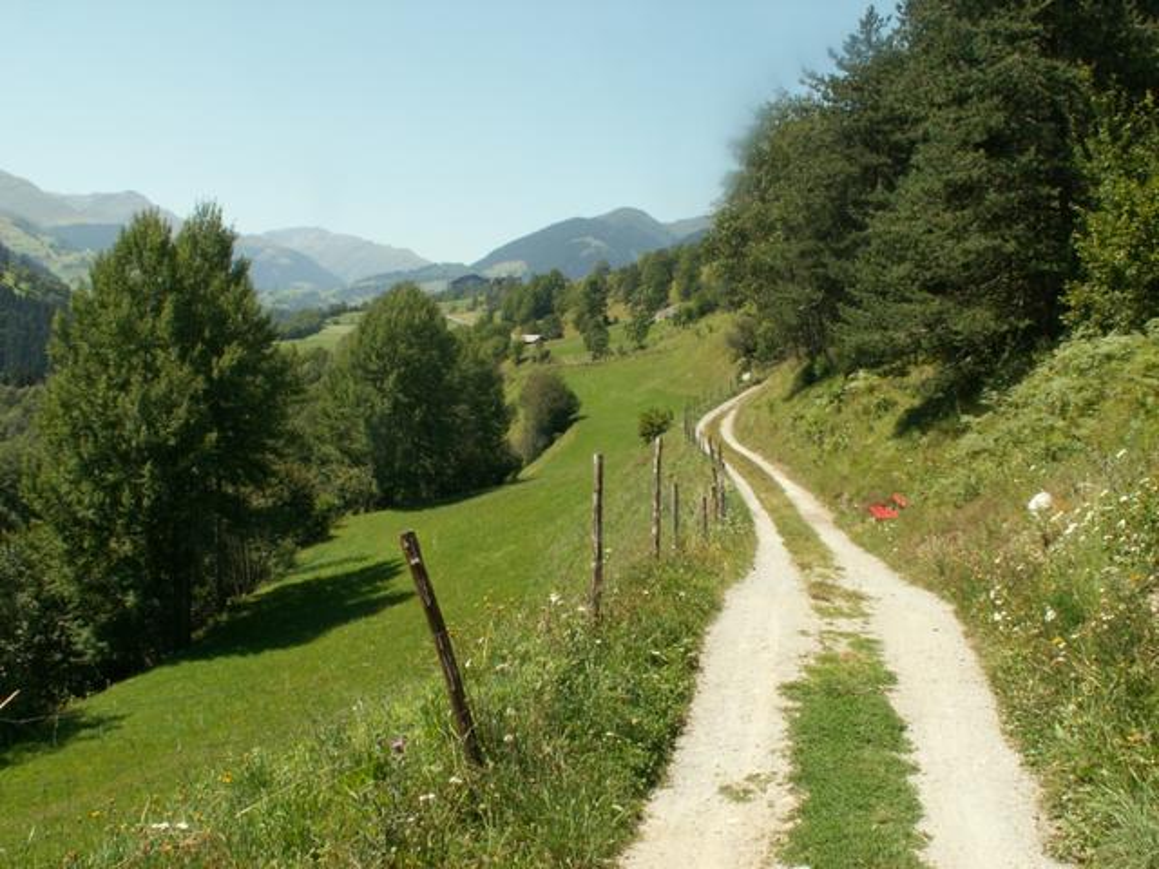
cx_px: 580
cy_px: 434
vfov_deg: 40.7
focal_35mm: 35
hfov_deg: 52.6
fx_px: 1172
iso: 50
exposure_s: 1/100
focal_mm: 5.86
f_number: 8
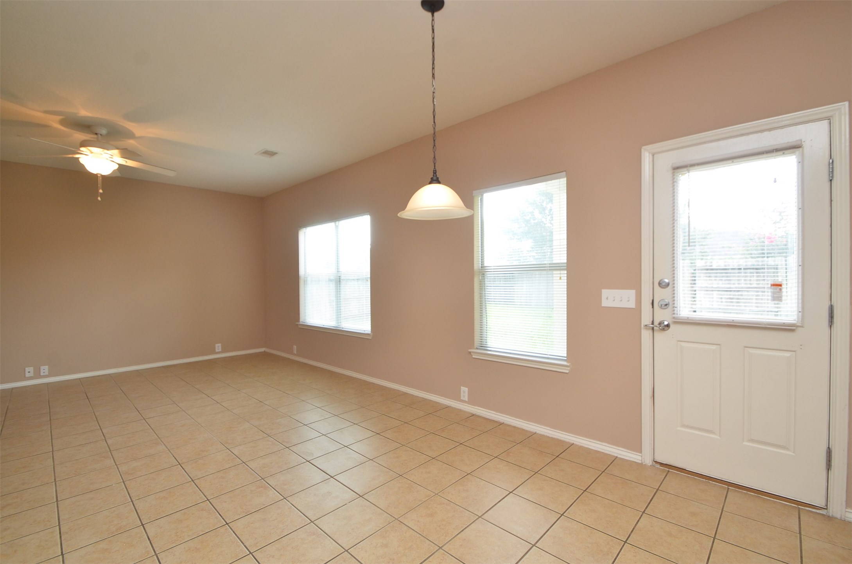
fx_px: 354
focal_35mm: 15
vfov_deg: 77.1
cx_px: 426
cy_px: 282
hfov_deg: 100.5
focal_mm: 10
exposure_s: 1/80
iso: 640
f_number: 6.3
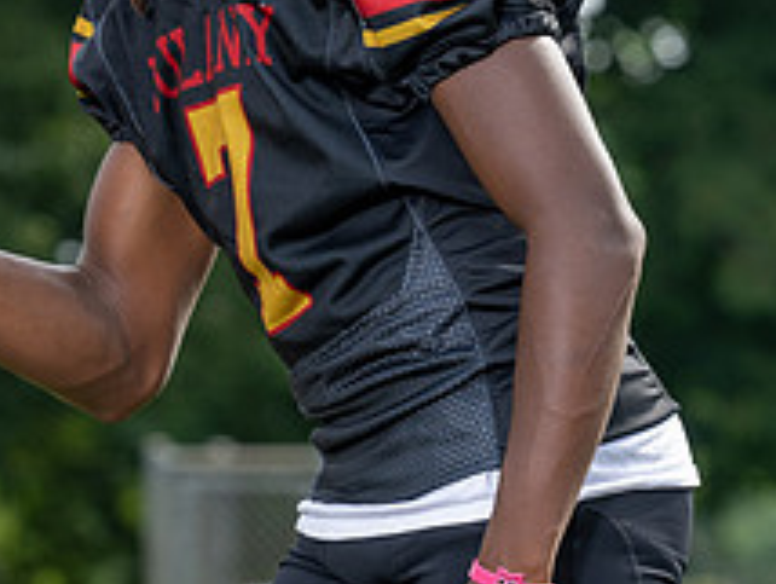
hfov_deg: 4.0
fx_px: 11221
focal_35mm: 500
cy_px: 200
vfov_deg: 3.0
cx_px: 33
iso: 100
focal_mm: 145
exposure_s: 1/160
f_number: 5.6
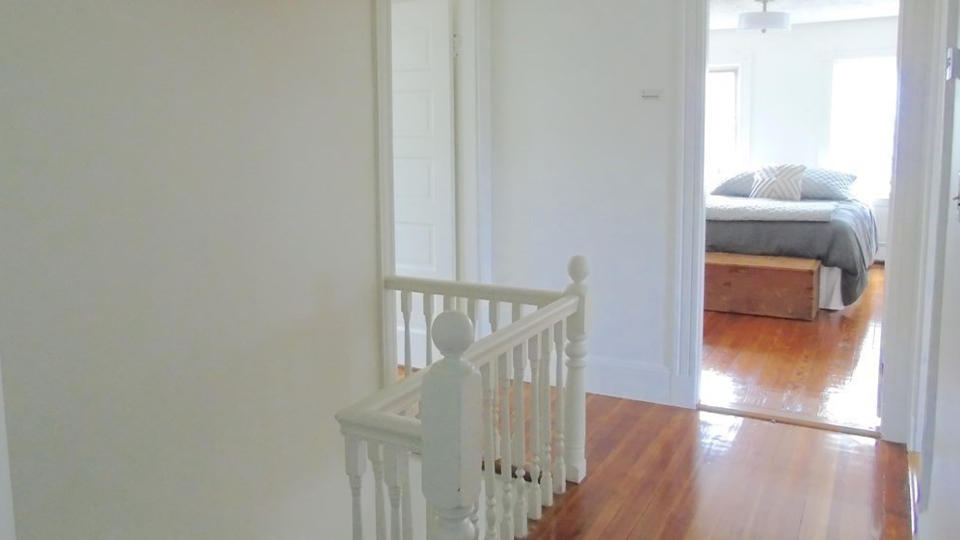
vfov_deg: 41.2
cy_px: 208
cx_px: 480
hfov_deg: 67.9
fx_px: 713
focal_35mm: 28
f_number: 3.4
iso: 640
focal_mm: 4.4
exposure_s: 1/30
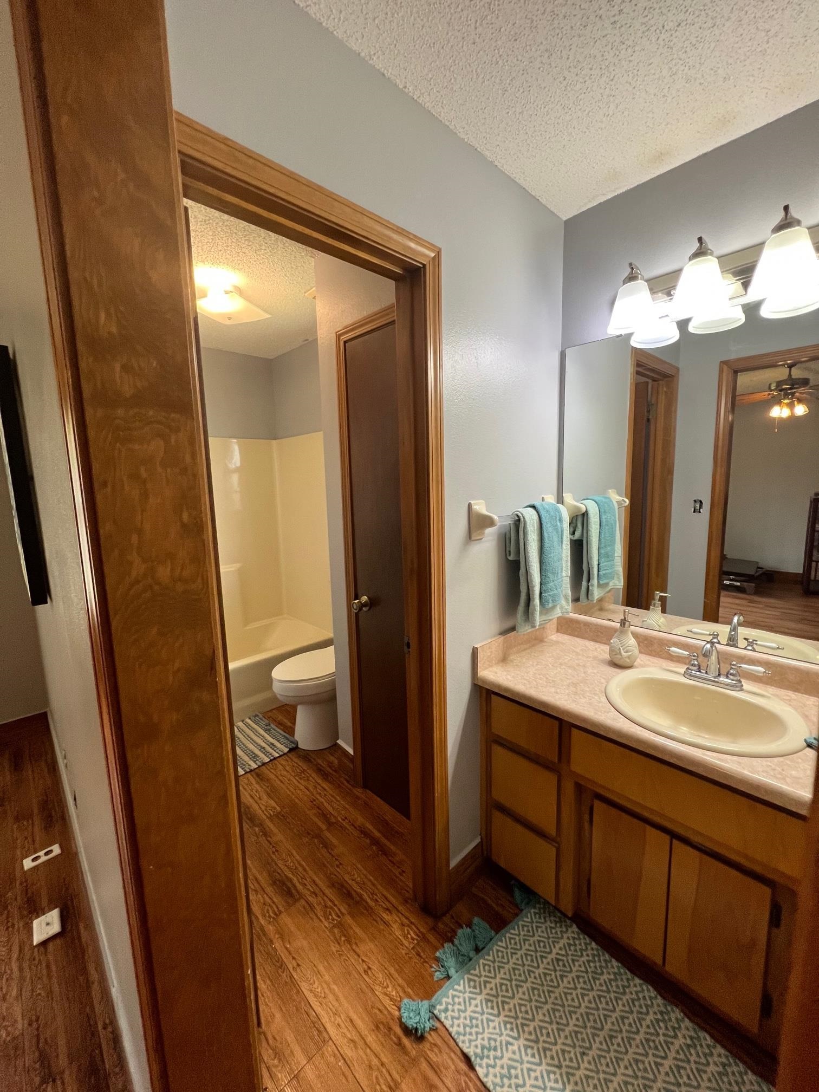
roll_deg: +1.9
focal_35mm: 13
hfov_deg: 89.9
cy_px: 546
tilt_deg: -7.4
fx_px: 410
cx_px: 410
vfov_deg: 106.2
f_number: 1.8
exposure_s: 1/120
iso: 200
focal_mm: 1.57
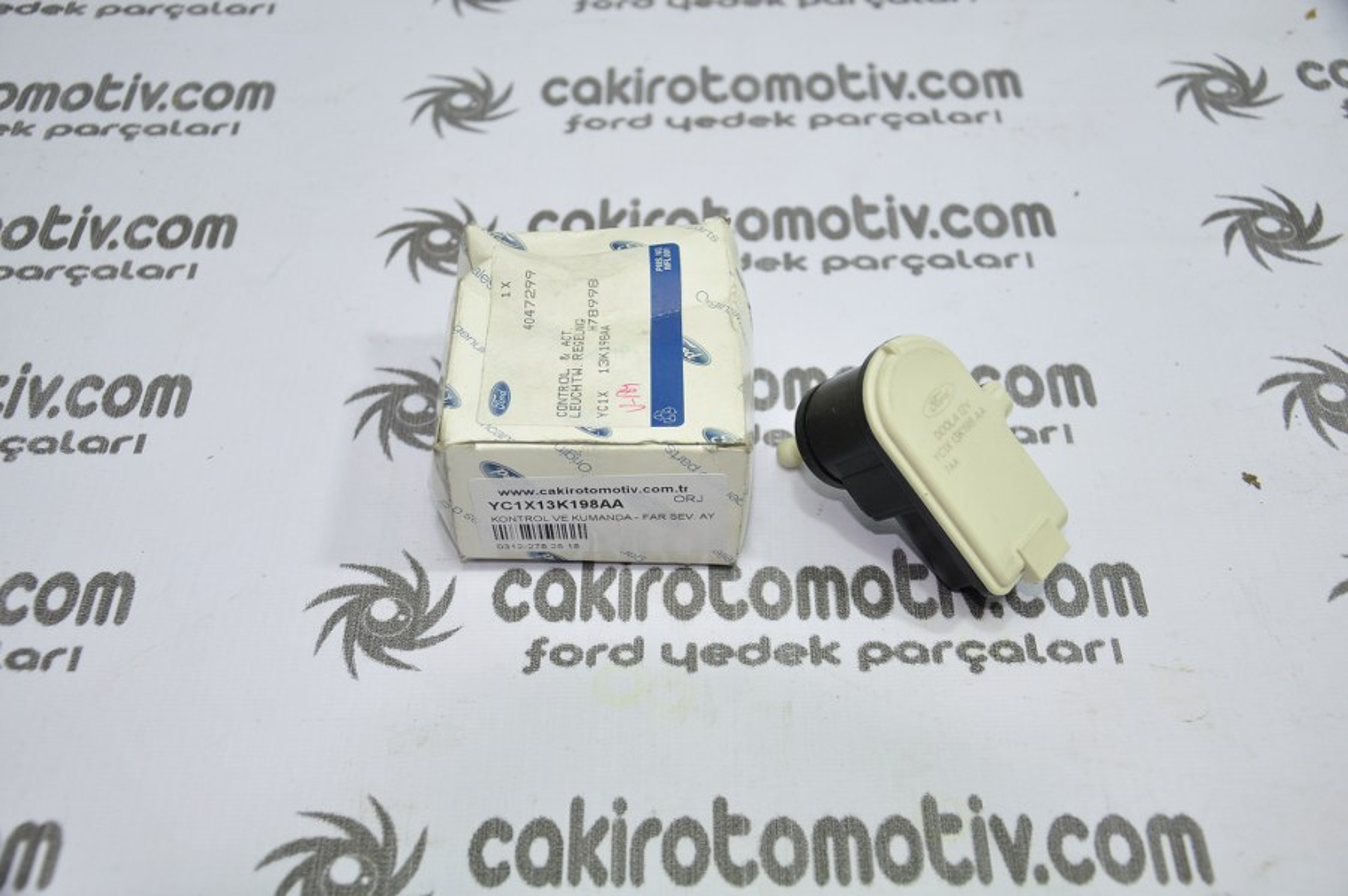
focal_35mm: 45
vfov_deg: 29.8
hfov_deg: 43.6
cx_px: 674
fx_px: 1683
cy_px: 448
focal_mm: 30
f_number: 4.5
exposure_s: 1/30
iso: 200
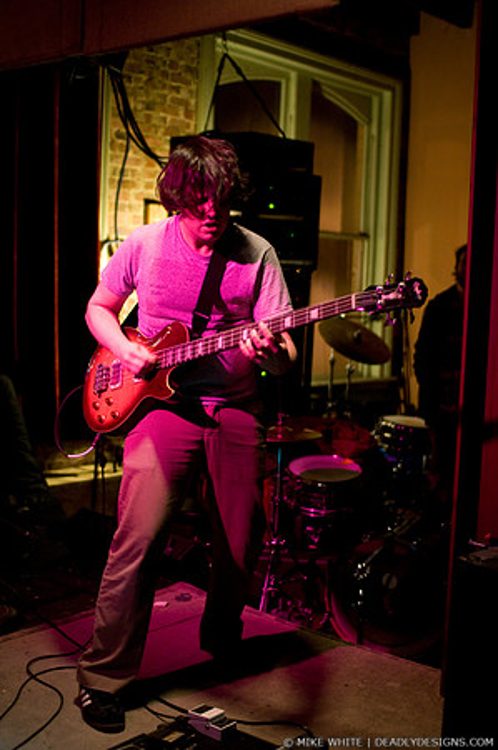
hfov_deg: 29.8
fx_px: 936
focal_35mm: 45
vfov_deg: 43.6
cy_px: 375
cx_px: 249
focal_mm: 30
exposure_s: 1/125
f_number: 1.4
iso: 1000
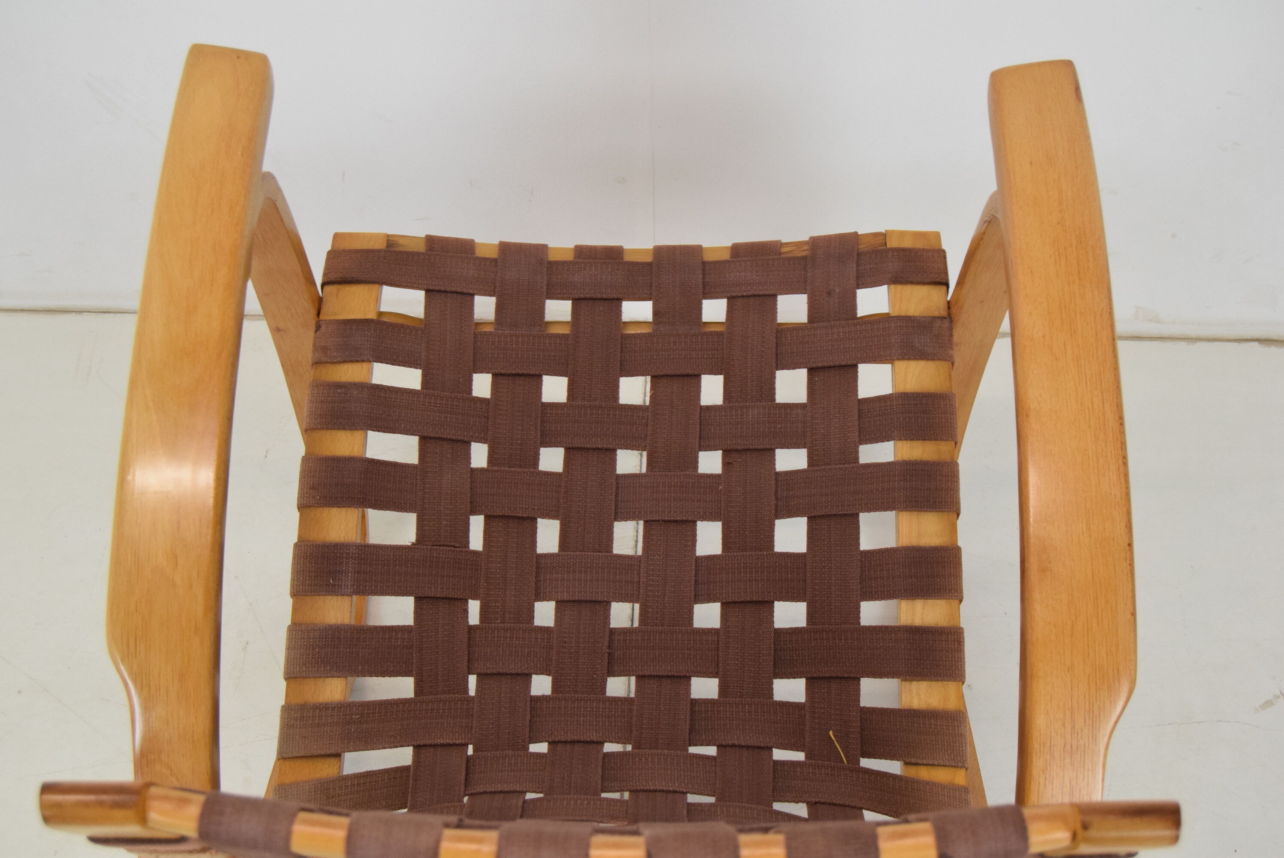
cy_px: 429
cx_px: 642
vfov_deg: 23.8
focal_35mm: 57
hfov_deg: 35.0
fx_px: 2035
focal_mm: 38
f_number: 7.1
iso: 1600
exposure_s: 1/200
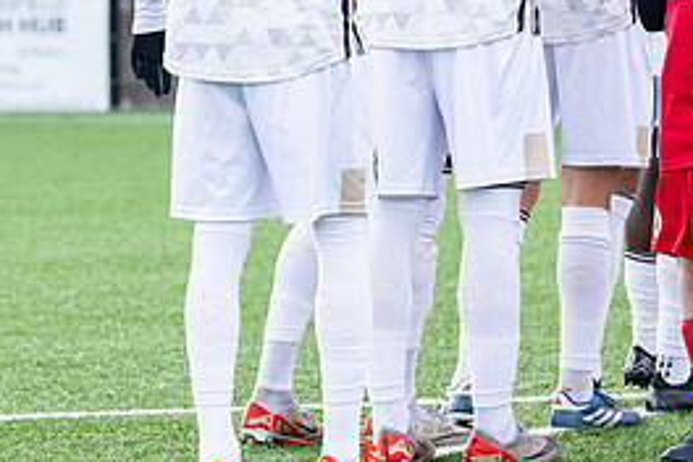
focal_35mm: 271
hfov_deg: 7.6
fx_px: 5216
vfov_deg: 5.1
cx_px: 688
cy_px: 60
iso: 800
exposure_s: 1/1250
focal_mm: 115
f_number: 4
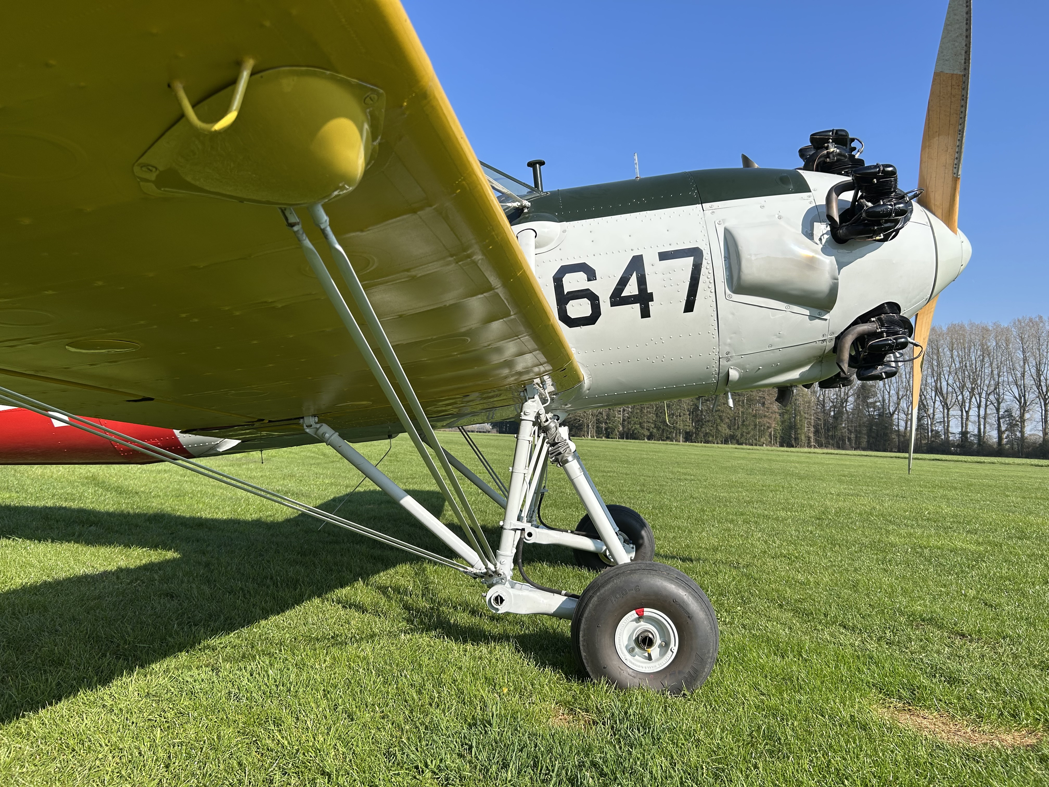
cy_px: 394
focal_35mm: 26
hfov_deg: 67.3
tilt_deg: +1.6
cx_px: 524
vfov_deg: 53.1
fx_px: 788
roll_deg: -1.4
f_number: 1.5
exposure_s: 1/2762
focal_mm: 5.7
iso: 50
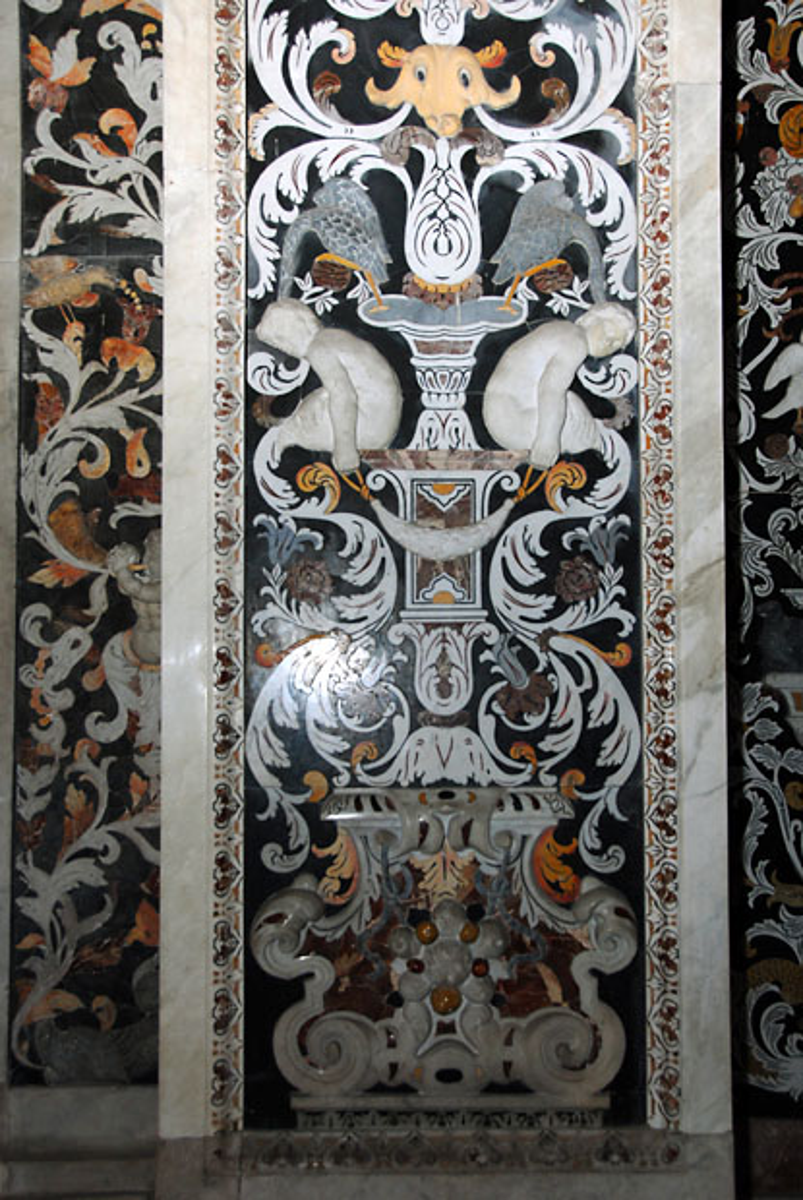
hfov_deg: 34.3
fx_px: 1301
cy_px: 600
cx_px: 402
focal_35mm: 39
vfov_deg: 49.5
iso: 200
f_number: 3.8
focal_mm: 26
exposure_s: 1/60
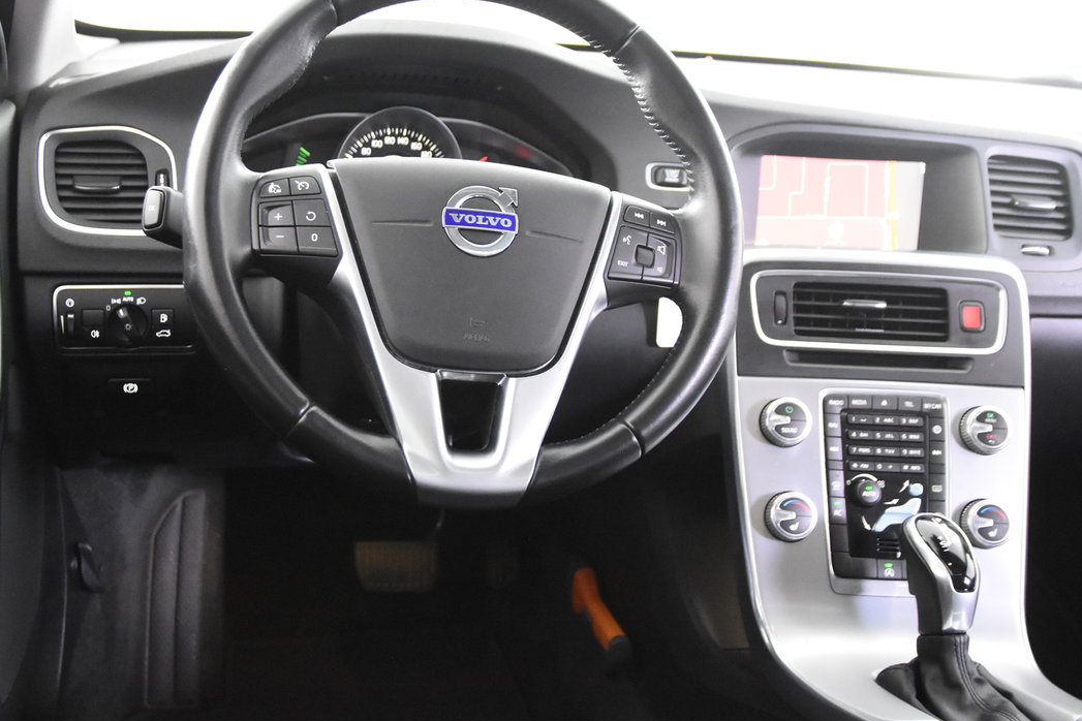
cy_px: 390
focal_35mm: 44
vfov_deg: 30.5
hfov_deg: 44.2
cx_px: 422
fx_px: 1322
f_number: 3
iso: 7200
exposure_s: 1/40
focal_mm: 24
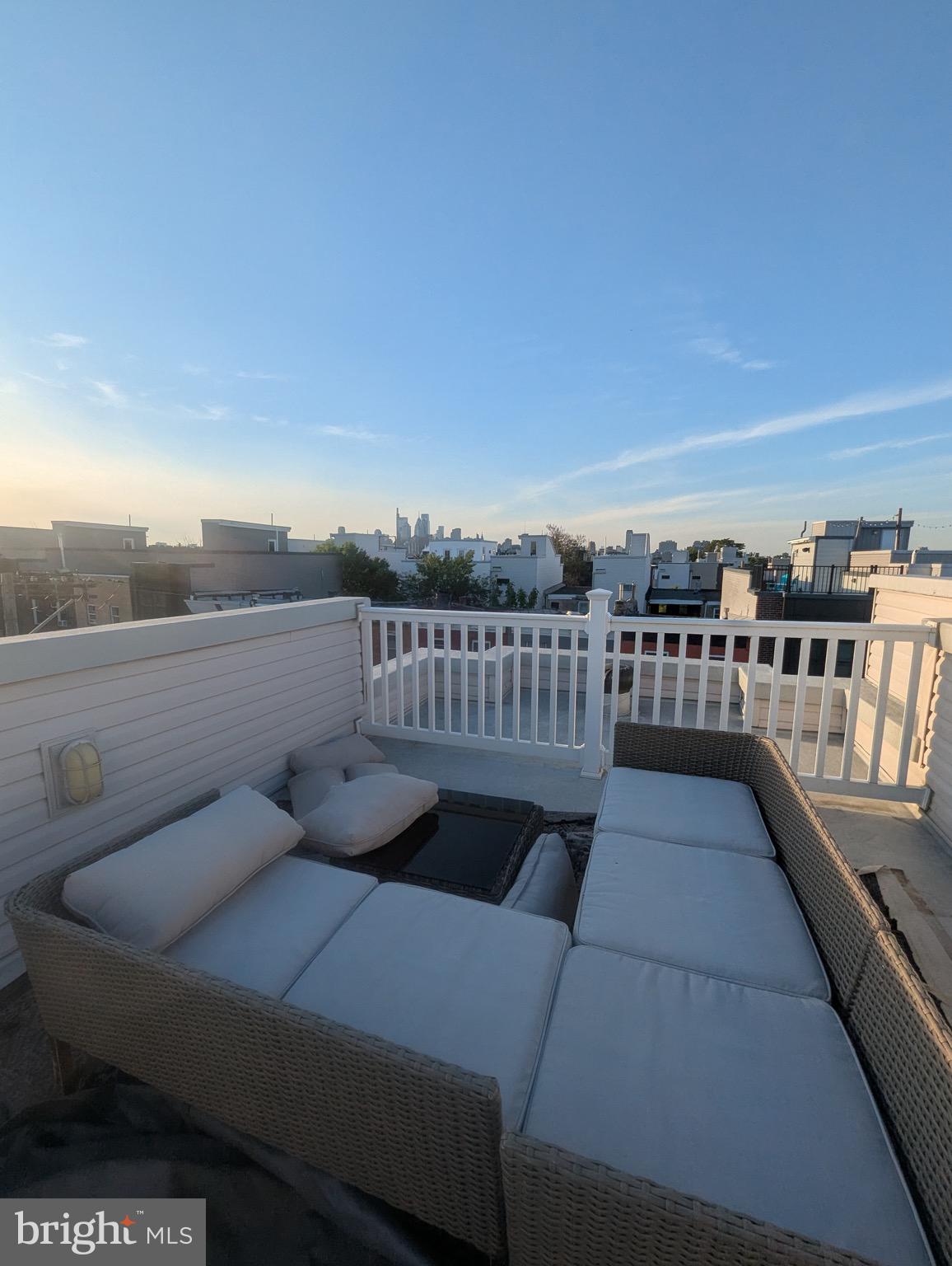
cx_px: 476
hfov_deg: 90.0
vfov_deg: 106.1
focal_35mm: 13
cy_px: 633
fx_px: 476
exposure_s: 1/1513
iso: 58
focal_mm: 1.95
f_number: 2.2
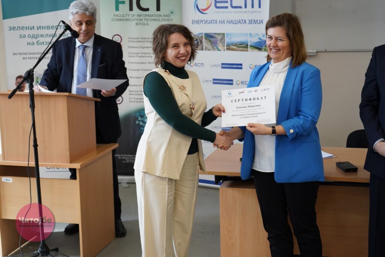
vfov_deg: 21.2
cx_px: 192
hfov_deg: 31.4
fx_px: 684
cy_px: 128
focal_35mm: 64
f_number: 5.6
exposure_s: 1/250
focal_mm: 64
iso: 4000
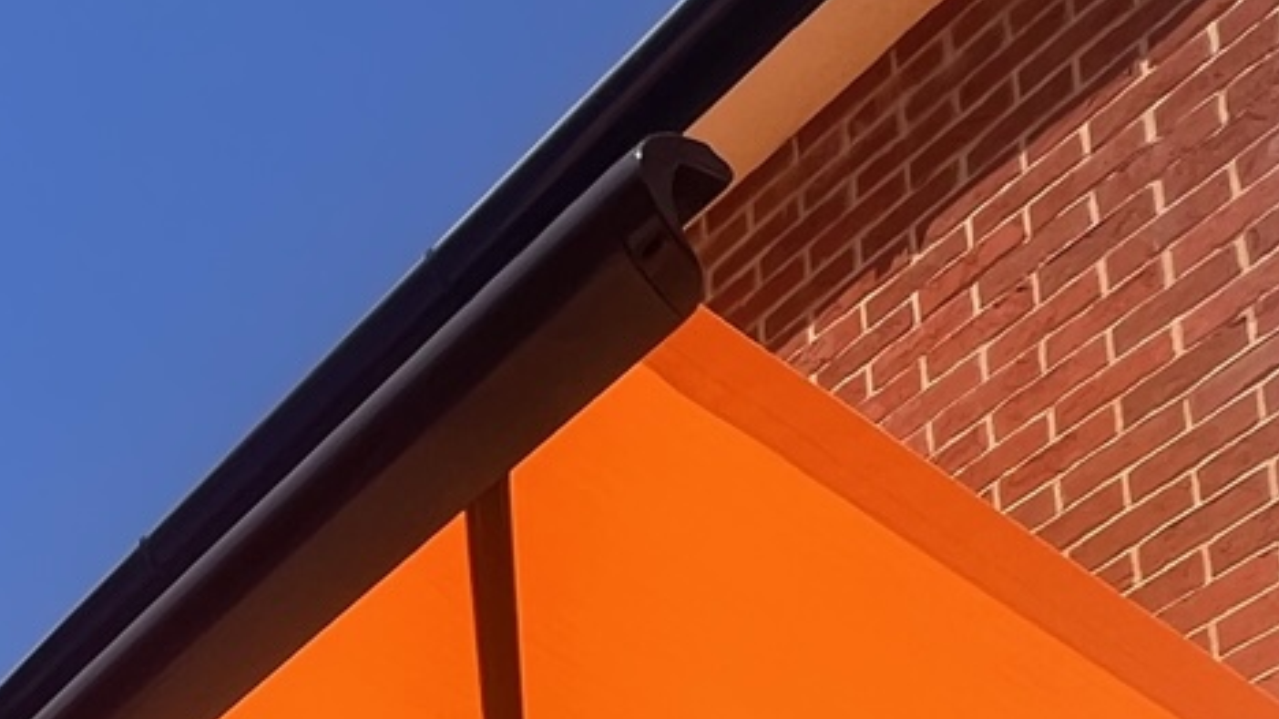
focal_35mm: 61
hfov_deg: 32.1
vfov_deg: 14.0
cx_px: 55
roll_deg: +0.0
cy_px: 1703
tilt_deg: +13.7
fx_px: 2068
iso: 32
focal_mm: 1.57
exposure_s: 1/1107
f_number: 1.8
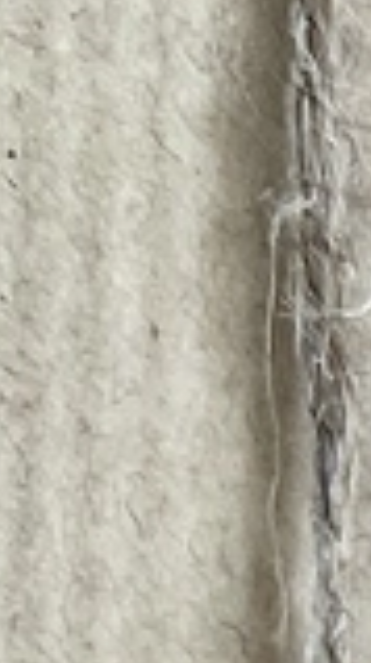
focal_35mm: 157
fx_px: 2756
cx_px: 1117
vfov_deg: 10.8
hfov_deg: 6.9
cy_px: 1785
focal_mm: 5.7
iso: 125
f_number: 1.5
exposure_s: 1/108
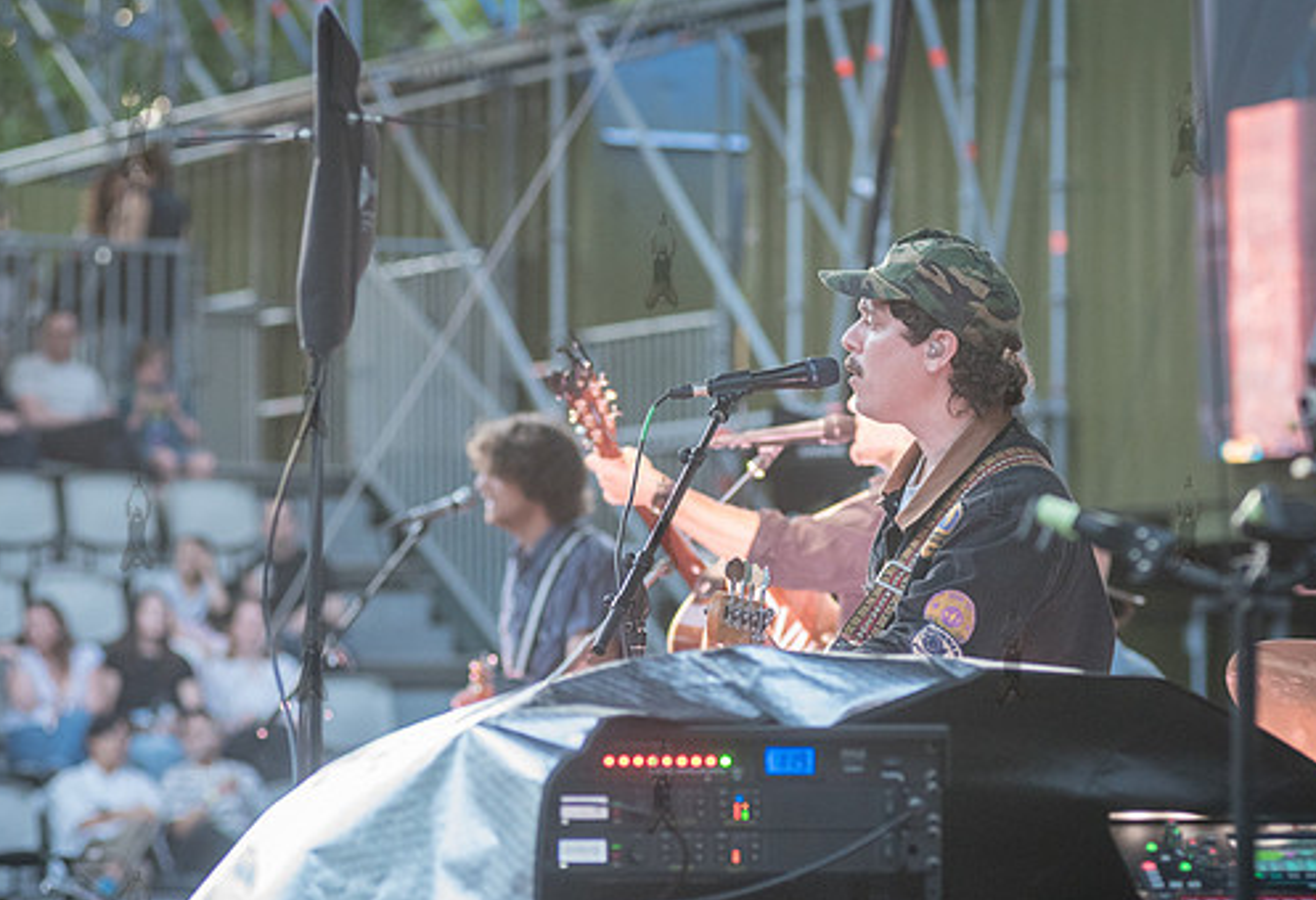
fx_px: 7480
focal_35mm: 203
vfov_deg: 6.9
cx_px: 790
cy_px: 411
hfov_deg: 10.1
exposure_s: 1/320
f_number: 4
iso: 2500
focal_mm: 135
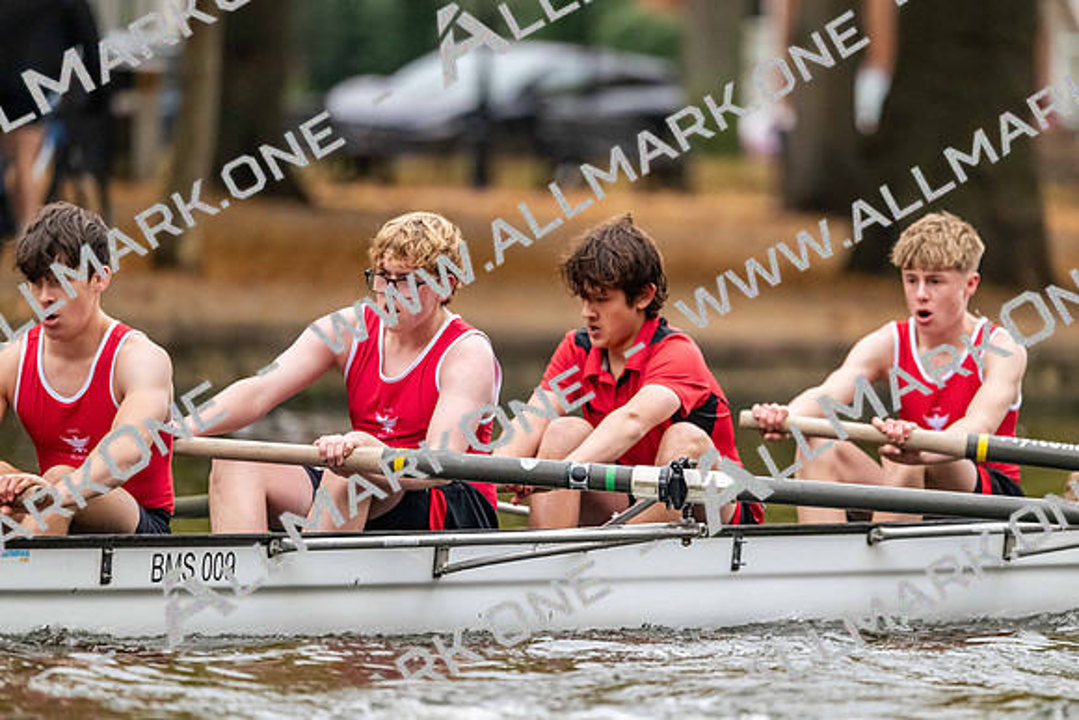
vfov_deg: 3.4
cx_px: 540
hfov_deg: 5.2
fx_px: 11991
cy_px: 360
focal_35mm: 400
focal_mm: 400
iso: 5000
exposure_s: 1/2000
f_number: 4.5
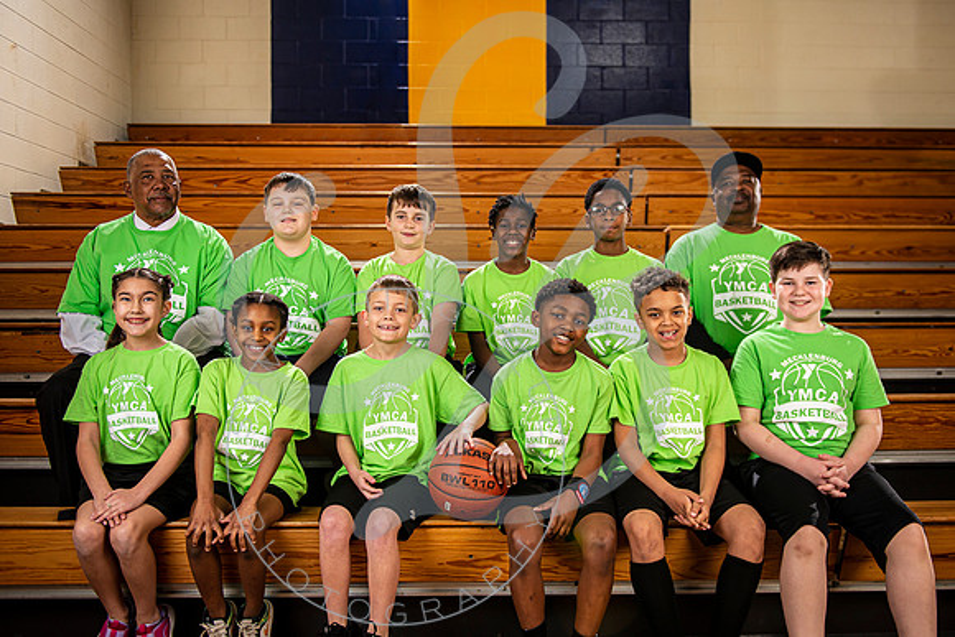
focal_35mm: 34
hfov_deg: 56.3
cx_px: 517
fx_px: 890
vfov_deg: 39.4
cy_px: 319
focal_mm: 31
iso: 100
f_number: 5.6
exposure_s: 1/200
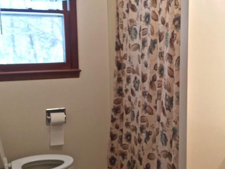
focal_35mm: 51
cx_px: 173
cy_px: 89
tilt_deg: -9.9
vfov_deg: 28.6
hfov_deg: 36.5
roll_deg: -0.9
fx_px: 332
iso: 64
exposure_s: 1/30
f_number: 2.2
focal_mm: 4.15
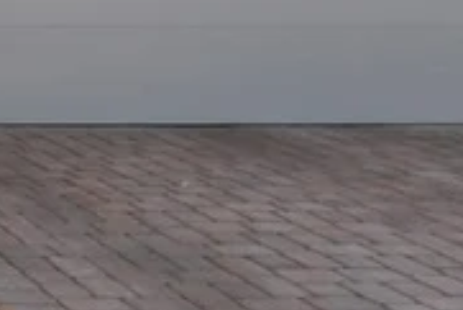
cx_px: -517
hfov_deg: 15.2
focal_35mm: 102
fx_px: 1313
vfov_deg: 13.2
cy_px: -14
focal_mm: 12
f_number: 8
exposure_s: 1/500
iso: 400
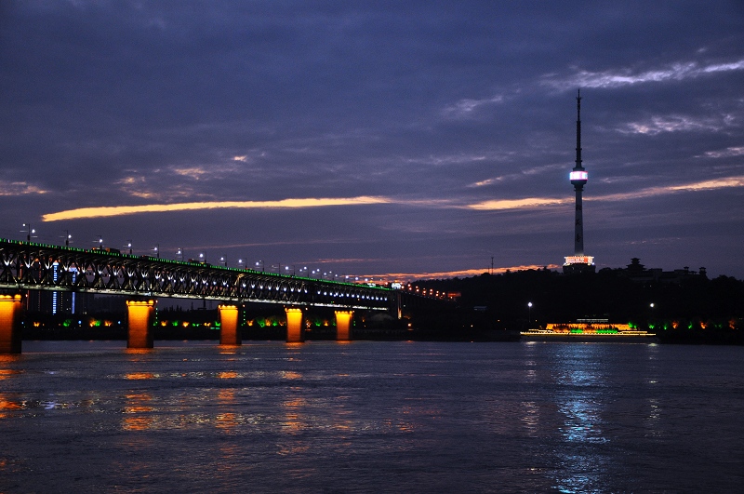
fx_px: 1238
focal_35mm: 60
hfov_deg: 33.4
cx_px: 372
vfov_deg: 22.6
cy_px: 247
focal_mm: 40
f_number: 4.5
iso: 720
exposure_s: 1/20
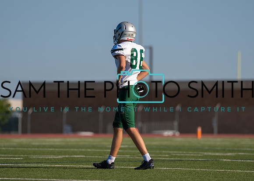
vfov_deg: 5.1
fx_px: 2037
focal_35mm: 282
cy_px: 89
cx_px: 133
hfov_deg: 7.1
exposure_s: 1/6400
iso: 200
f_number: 2.8
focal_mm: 200
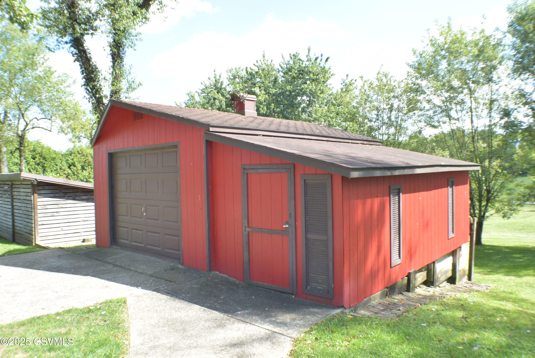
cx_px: 268
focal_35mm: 36
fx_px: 535
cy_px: 179
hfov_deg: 53.1
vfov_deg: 36.9
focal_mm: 24
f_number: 16
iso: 250
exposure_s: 1/40
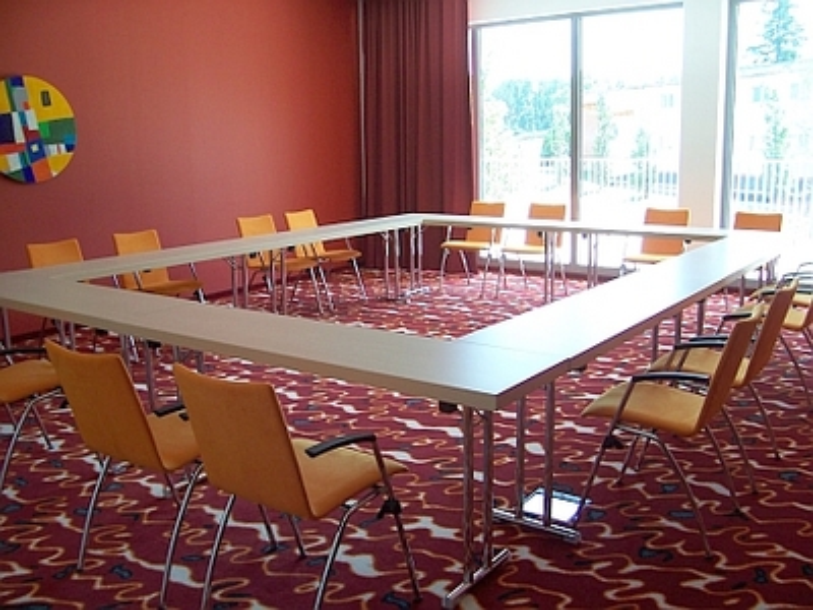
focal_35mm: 34
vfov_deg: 41.8
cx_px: 406
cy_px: 305
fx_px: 799
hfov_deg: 54.0
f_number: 2.7
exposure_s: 1/60
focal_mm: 5.6
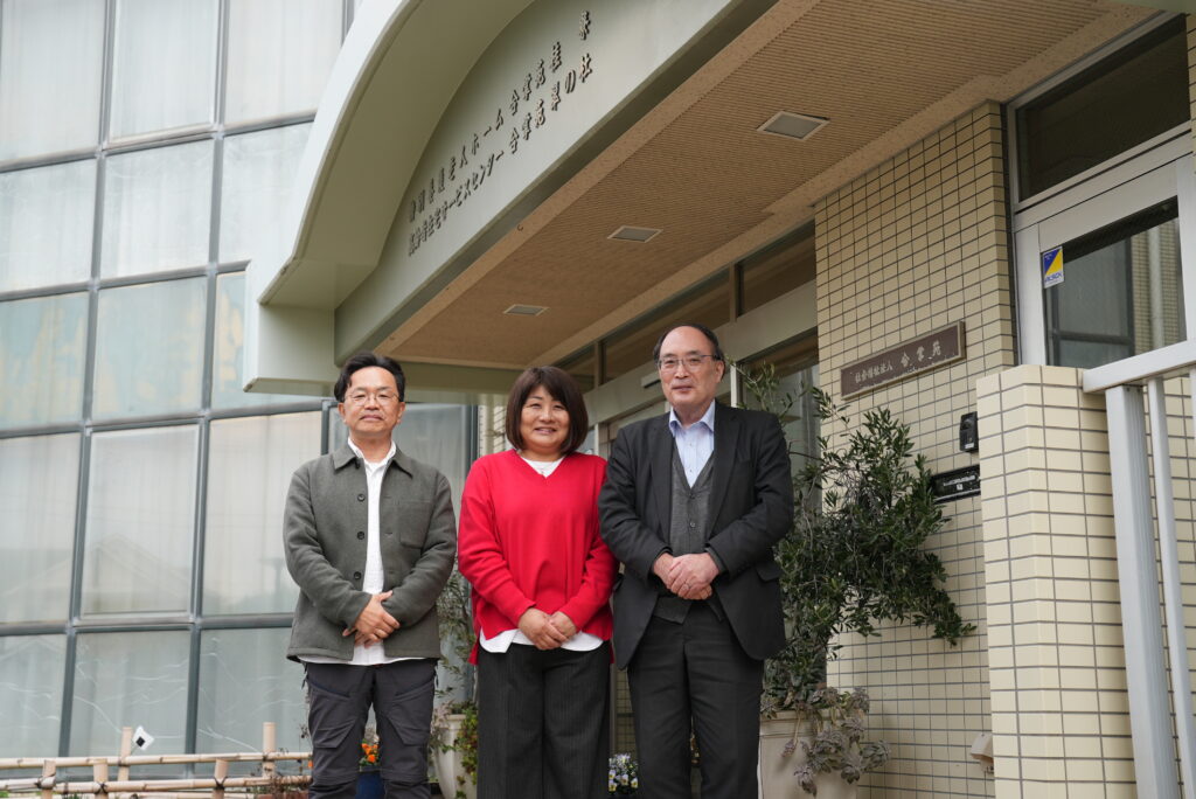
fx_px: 1662
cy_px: 400
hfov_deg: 39.6
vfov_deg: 27.0
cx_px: 598
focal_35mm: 50
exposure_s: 1/400
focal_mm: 50
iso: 320
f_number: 5
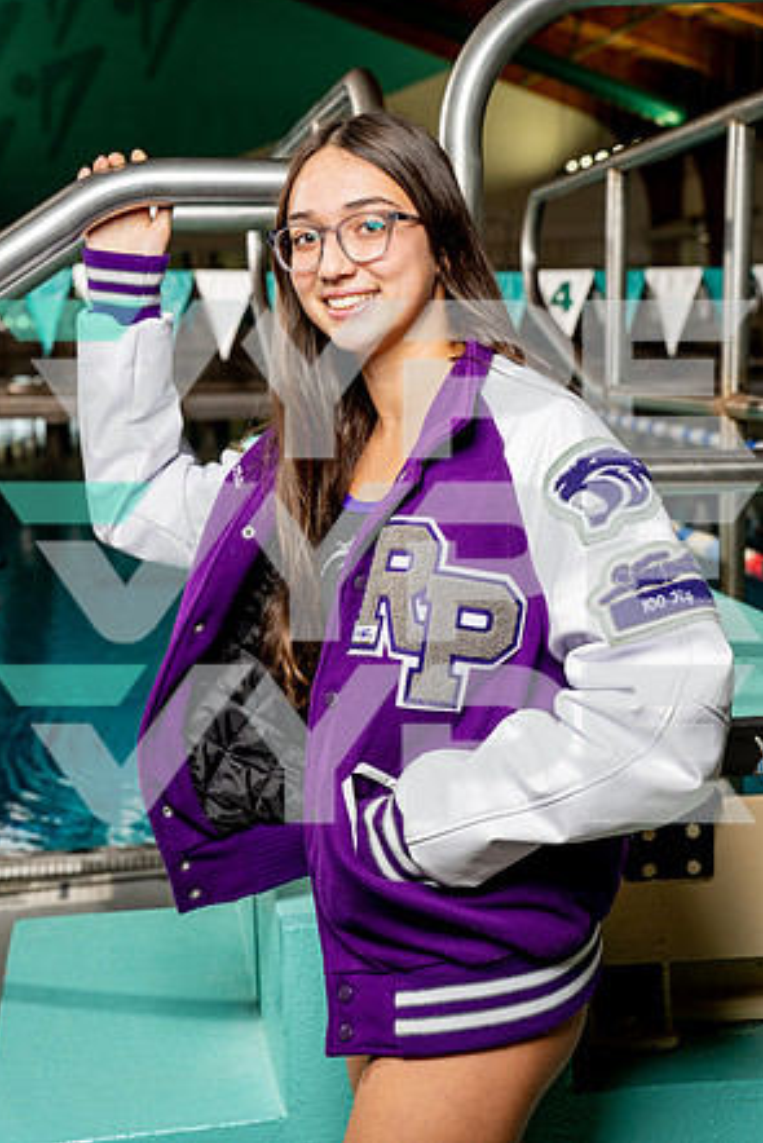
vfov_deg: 34.5
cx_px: 378
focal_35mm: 58
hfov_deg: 23.4
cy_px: 564
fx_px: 1842
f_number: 6.3
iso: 640
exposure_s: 1/250
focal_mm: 57
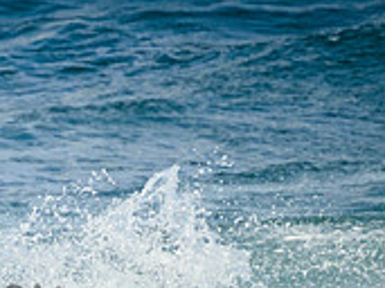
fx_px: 28953
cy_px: 276
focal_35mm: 2605
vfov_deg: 0.6
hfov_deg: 0.8
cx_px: -176
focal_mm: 800
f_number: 11
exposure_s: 1/1600
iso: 1250
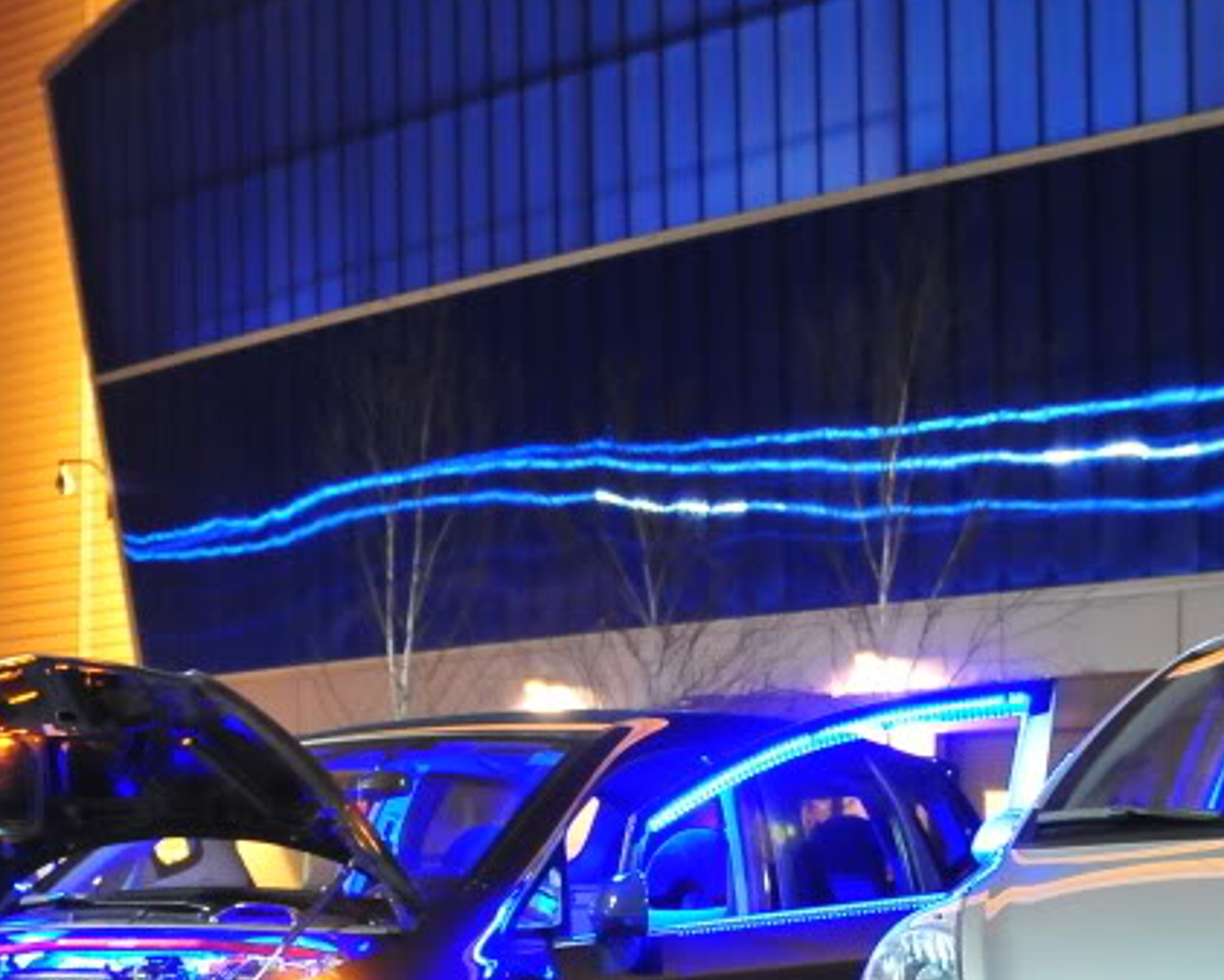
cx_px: 523
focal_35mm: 82
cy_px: 901
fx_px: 2971
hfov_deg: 23.3
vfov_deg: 18.4
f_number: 2.8
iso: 1600
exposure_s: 1/2.5
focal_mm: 24
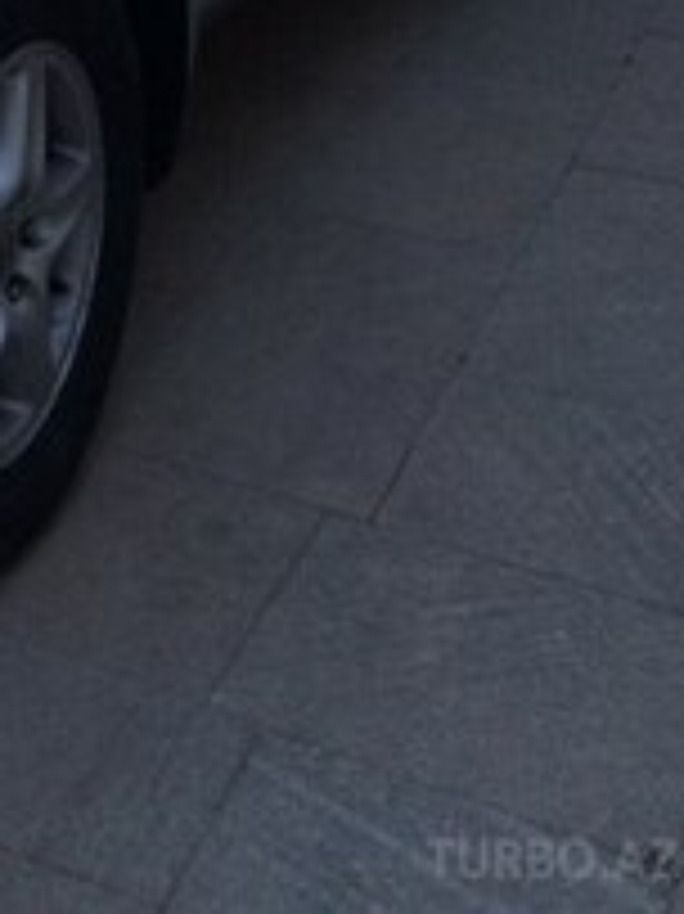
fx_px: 1873
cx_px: -140
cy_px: -198
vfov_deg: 24.7
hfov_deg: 19.5
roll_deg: +0.9
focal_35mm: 71
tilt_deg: -13.9
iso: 200
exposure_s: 1/33
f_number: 2.2
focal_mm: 4.15
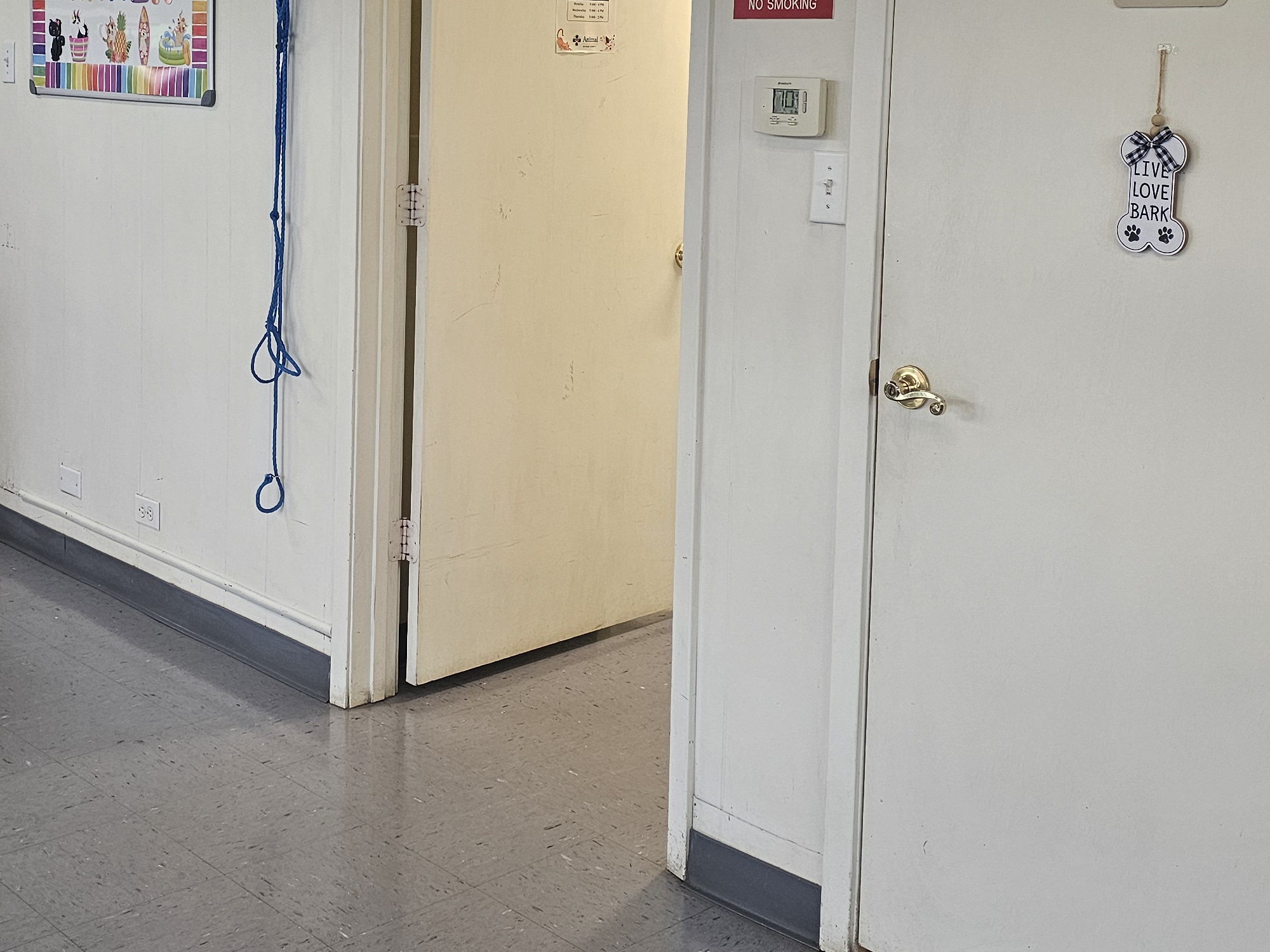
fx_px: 1688
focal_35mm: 46
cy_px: 206
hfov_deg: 41.0
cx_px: 494
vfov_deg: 30.8
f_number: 1.7
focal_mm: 6.3
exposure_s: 1/120
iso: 160
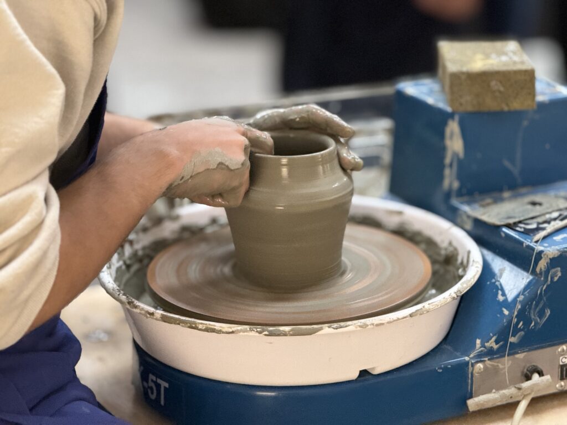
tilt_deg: -18.4
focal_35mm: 120
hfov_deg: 16.4
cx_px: 284
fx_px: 1966
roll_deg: +0.1
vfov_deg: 12.3
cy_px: 212
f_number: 2.8
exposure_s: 1/50
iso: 800
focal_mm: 15.66
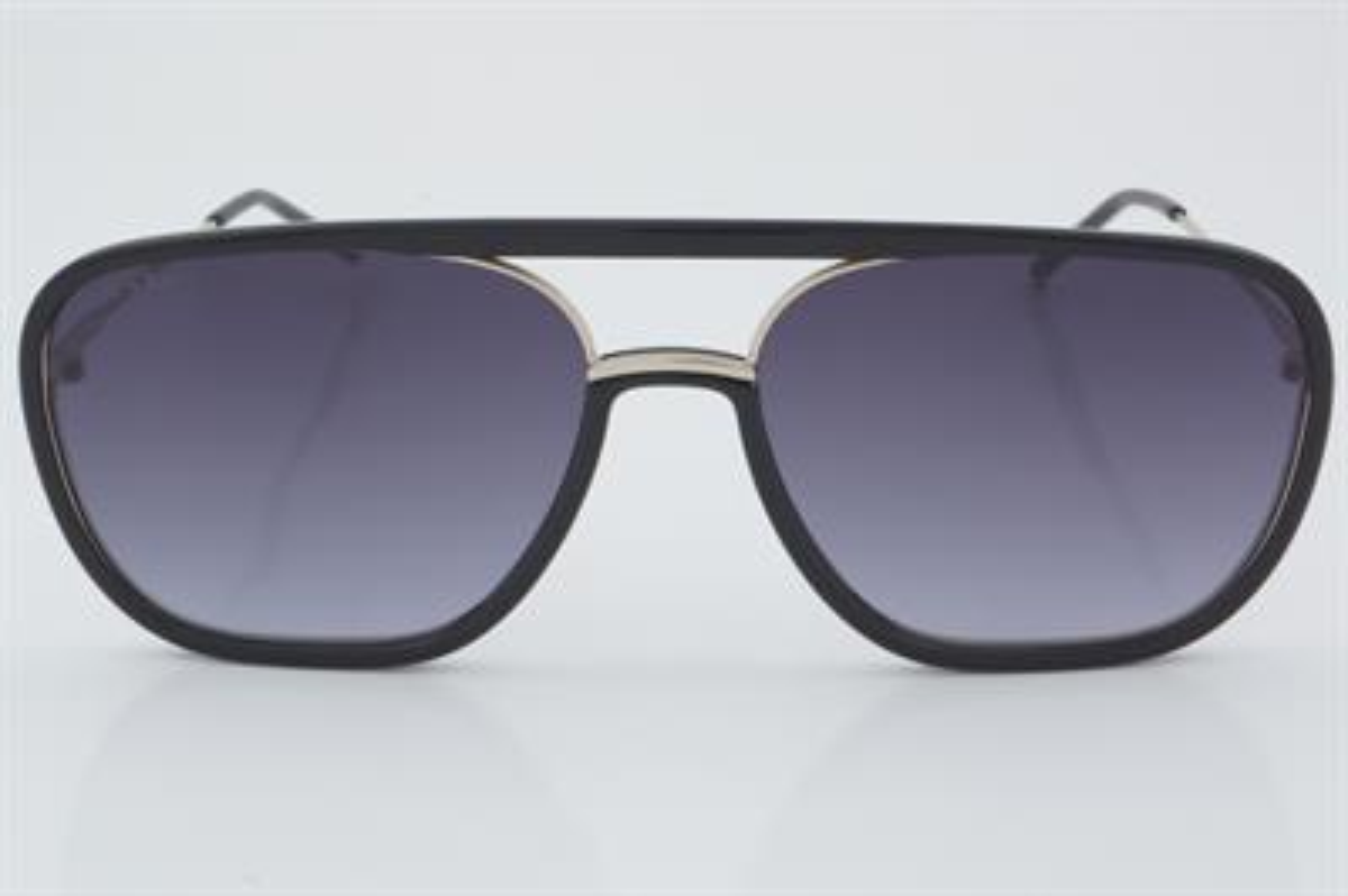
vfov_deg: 16.5
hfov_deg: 24.6
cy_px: 448
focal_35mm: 82
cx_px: 674
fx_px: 3087
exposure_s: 1/3
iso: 100
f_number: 32
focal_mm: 55
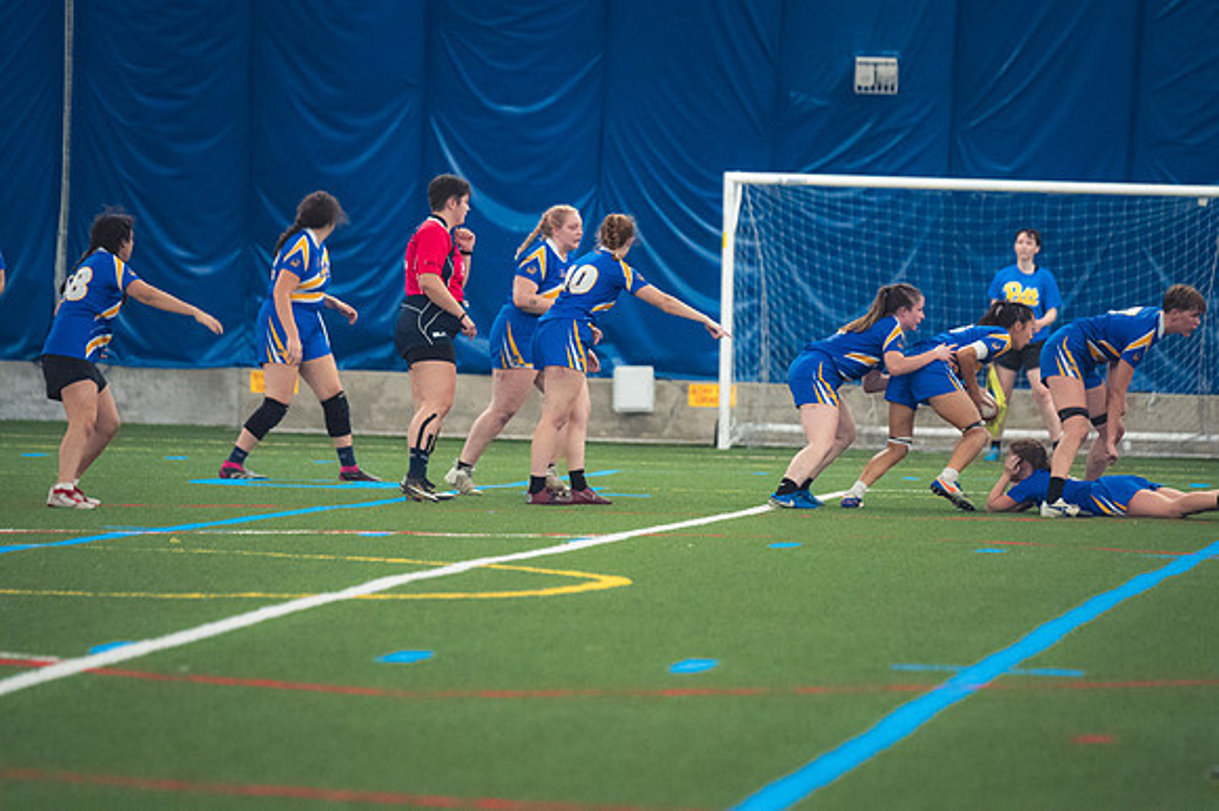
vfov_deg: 4.7
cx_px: 610
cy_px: 406
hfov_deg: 7.1
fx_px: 9881
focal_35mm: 292
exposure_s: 1/320
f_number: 2.8
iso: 4000
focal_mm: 195
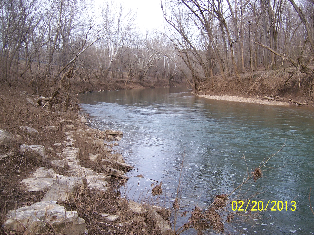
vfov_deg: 42.9
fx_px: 299
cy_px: 118
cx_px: 157
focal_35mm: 33
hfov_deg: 55.4
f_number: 3.4
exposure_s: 1/250
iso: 80
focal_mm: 5.5
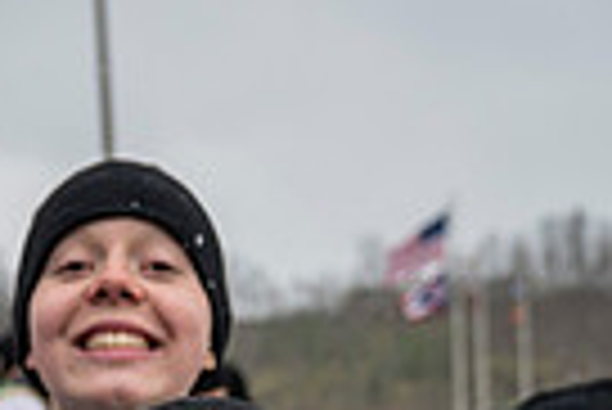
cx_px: 122
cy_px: 710
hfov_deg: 19.8
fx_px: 1736
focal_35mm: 102
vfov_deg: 12.4
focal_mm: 24
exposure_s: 1/500
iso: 160
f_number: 2.8
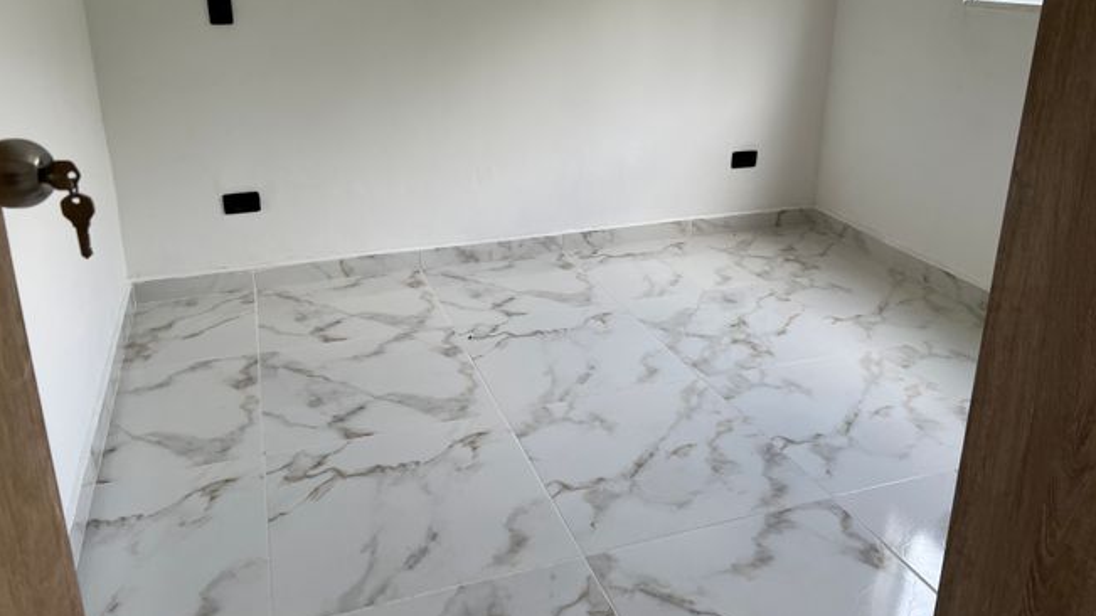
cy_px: 224
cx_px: 558
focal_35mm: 29
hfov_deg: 66.1
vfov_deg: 39.8
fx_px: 843
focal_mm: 5.7
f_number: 1.5
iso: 50
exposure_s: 1/458
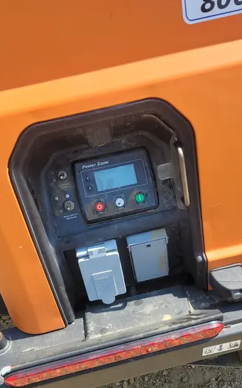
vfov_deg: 52.8
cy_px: 194
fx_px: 391
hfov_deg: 34.4
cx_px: 130
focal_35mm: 37
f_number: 1.8
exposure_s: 1/1013
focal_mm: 5.4
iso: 40
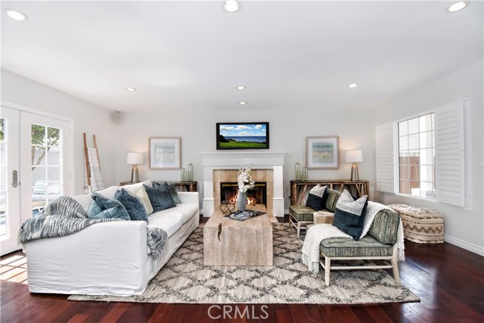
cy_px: 162
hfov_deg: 100.4
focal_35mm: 15
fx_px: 202
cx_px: 242
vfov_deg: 77.4
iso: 1000
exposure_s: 1/160
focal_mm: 10
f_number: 8
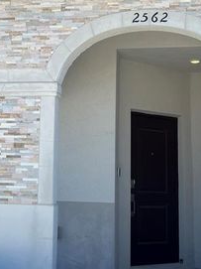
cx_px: 62
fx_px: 496
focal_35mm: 64
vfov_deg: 29.9
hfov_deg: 22.8
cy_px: 76
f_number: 1.5
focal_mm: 5.7
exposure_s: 1/2208
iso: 50
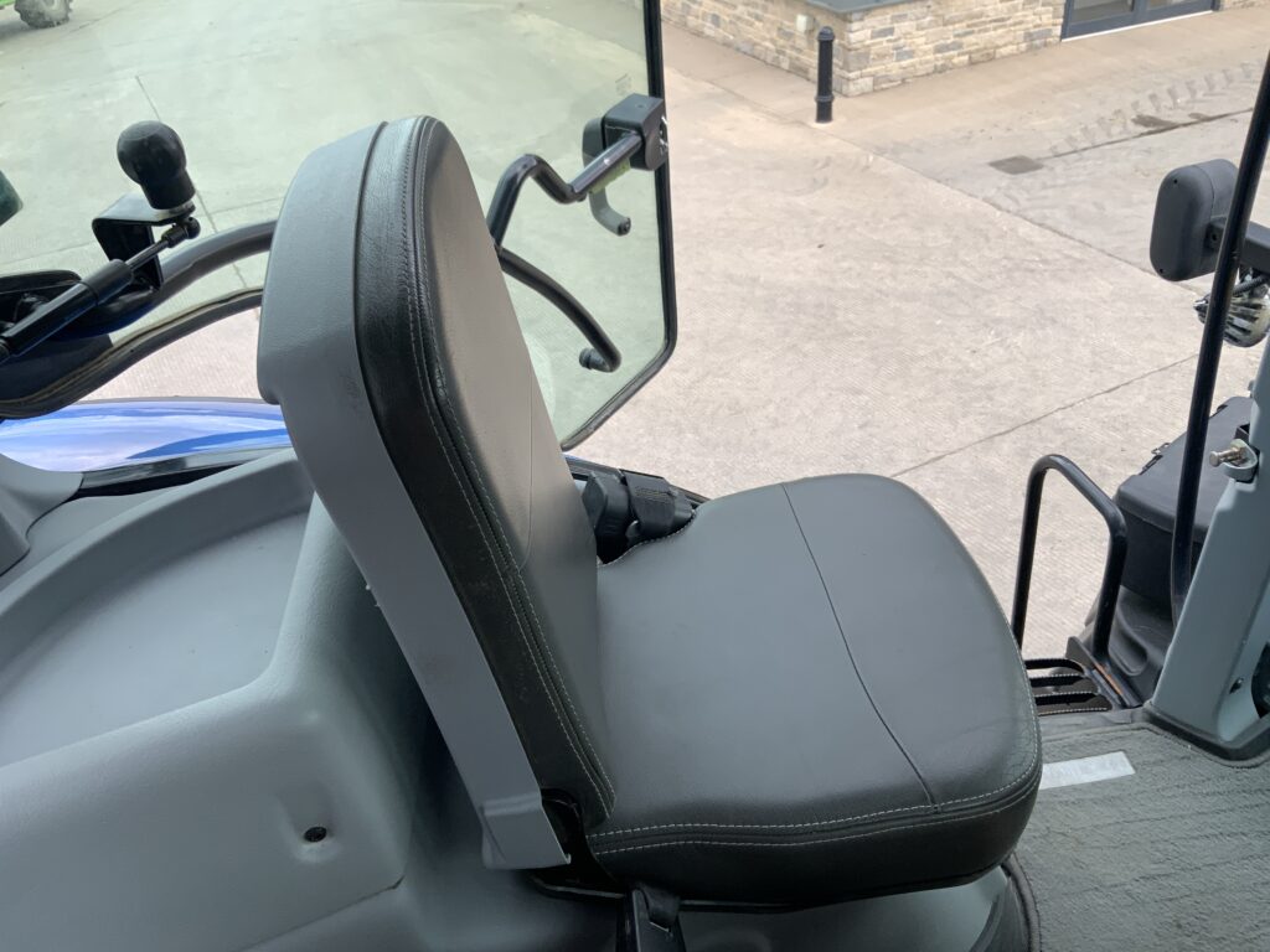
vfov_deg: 48.2
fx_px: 1064
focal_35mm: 29
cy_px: 476
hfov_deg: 61.7
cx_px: 635
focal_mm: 3
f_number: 1.8
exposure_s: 1/281
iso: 16
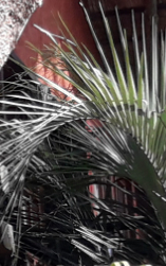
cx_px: -607
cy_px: 358
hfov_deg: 4.7
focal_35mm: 242
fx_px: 1751
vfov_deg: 8.5
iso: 40
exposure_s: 1/657
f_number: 1.9
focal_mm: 3.7
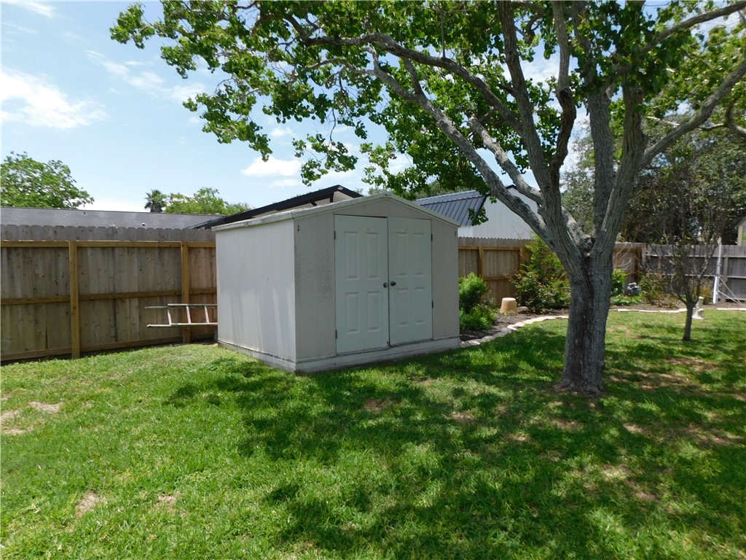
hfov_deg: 73.9
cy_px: 280
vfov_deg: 58.9
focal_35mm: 23
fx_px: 496
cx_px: 373
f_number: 6
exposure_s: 1/400
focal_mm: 4
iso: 125
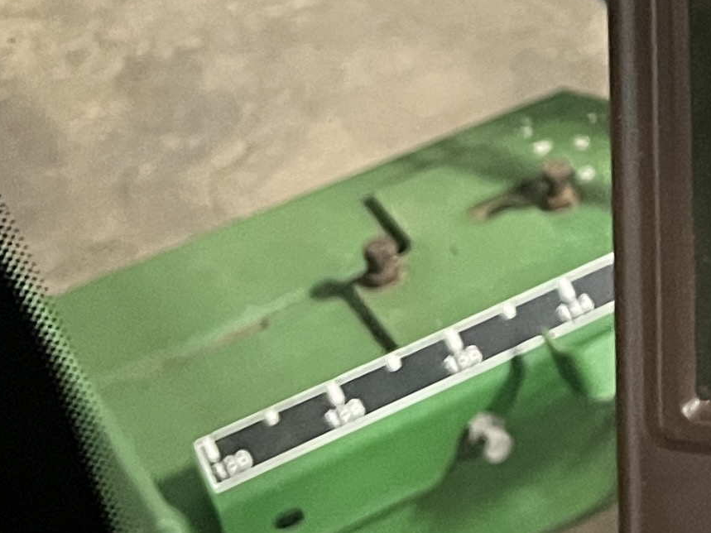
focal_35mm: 122
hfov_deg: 14.5
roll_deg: -0.2
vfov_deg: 11.9
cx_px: 1224
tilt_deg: -30.6
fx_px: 2505
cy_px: -118
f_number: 1.6
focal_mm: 5.1
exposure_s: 1/30
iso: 500
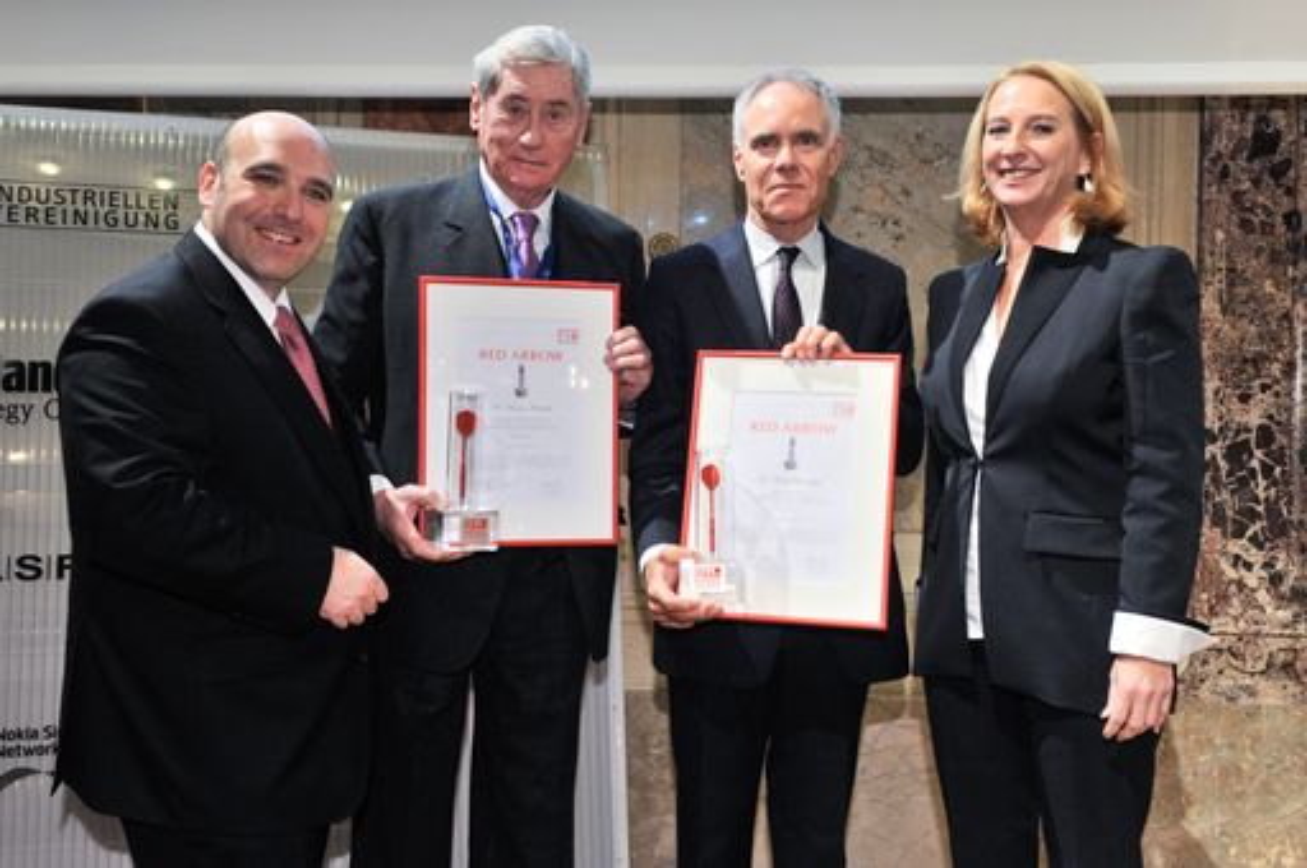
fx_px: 1233
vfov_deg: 38.8
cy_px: 434
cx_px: 654
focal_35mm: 34
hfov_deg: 55.9
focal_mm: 34
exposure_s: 1/60
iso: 1250
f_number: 5.6
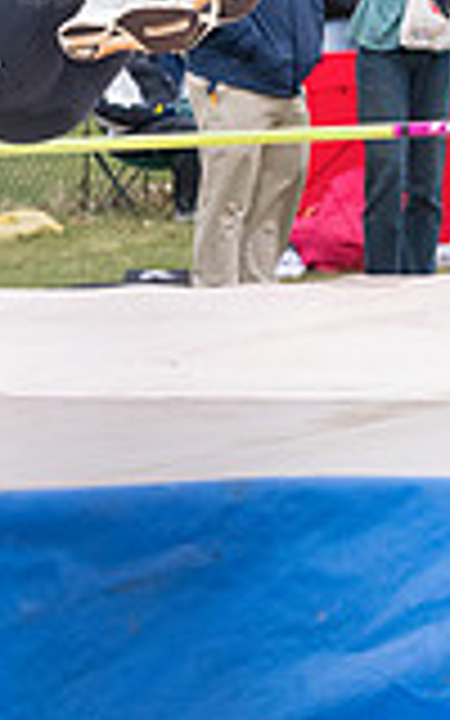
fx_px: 5906
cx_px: 124
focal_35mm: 301
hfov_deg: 4.4
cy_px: -117
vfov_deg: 6.9
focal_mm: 70
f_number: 4.5
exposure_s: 1/2000
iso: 2000
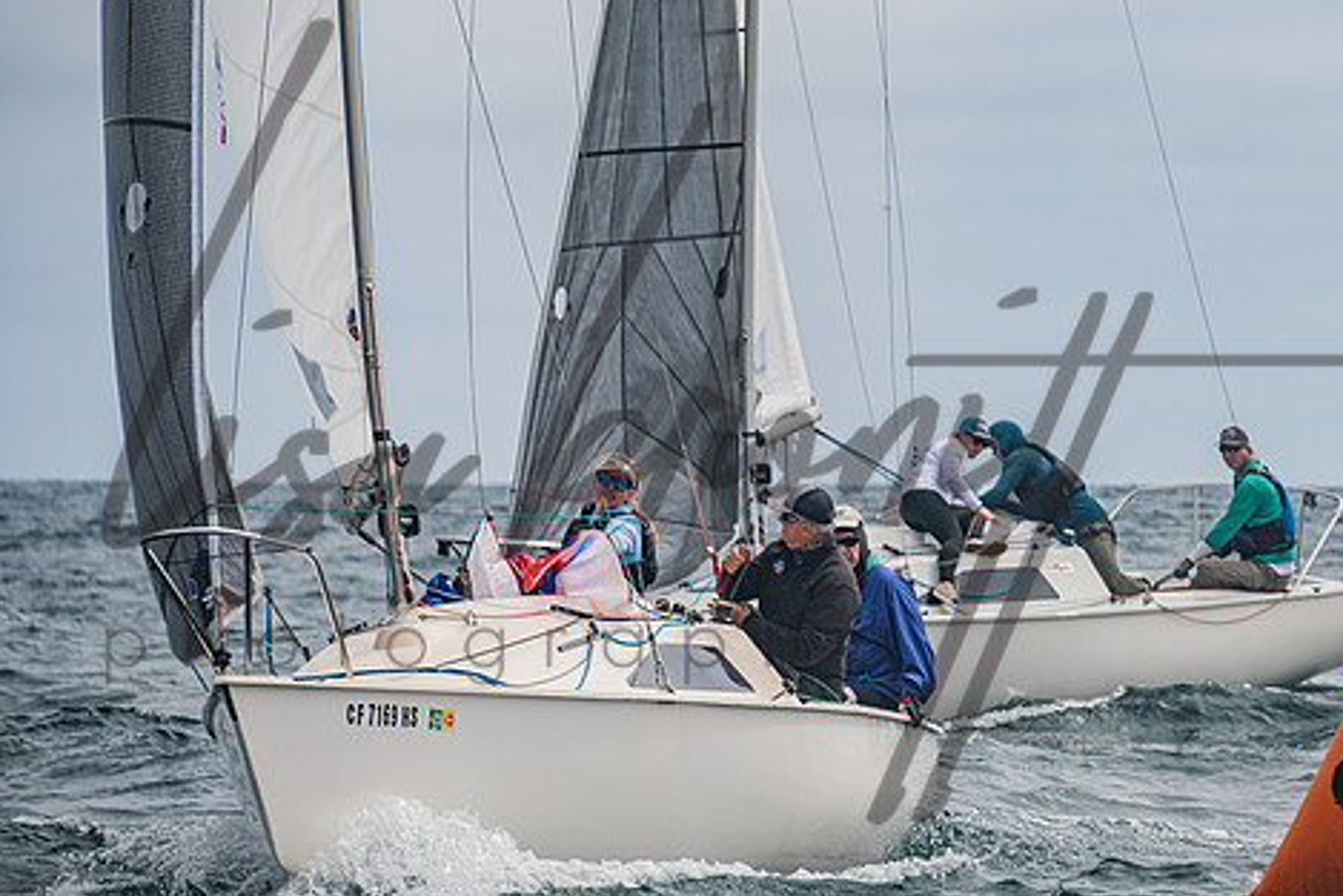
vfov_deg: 4.8
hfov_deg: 7.2
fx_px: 10672
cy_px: 376
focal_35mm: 286
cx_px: 871
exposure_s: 1/640
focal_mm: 200
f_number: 6.3
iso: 160
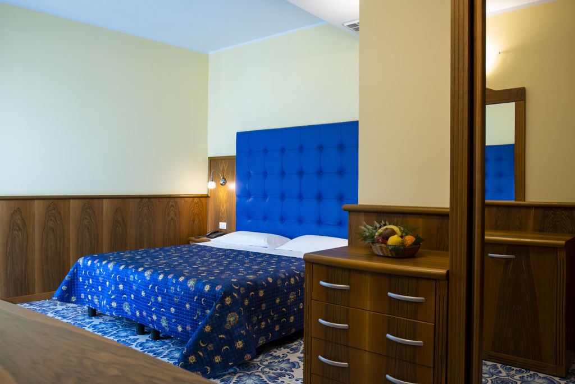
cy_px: 192
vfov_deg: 46.5
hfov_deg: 65.4
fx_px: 447
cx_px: 288
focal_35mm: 28
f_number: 8
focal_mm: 28
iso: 250
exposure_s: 1/5
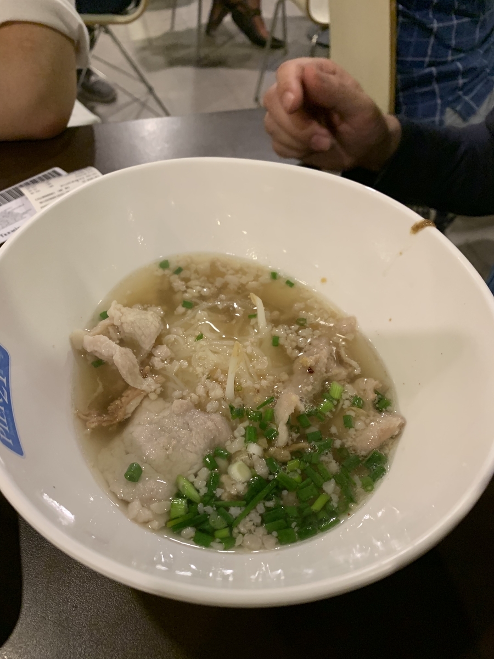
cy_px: 330
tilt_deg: -46.4
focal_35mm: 26
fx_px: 495
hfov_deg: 53.1
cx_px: 247
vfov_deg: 67.3
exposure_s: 1/50
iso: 320
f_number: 1.8
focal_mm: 4.25
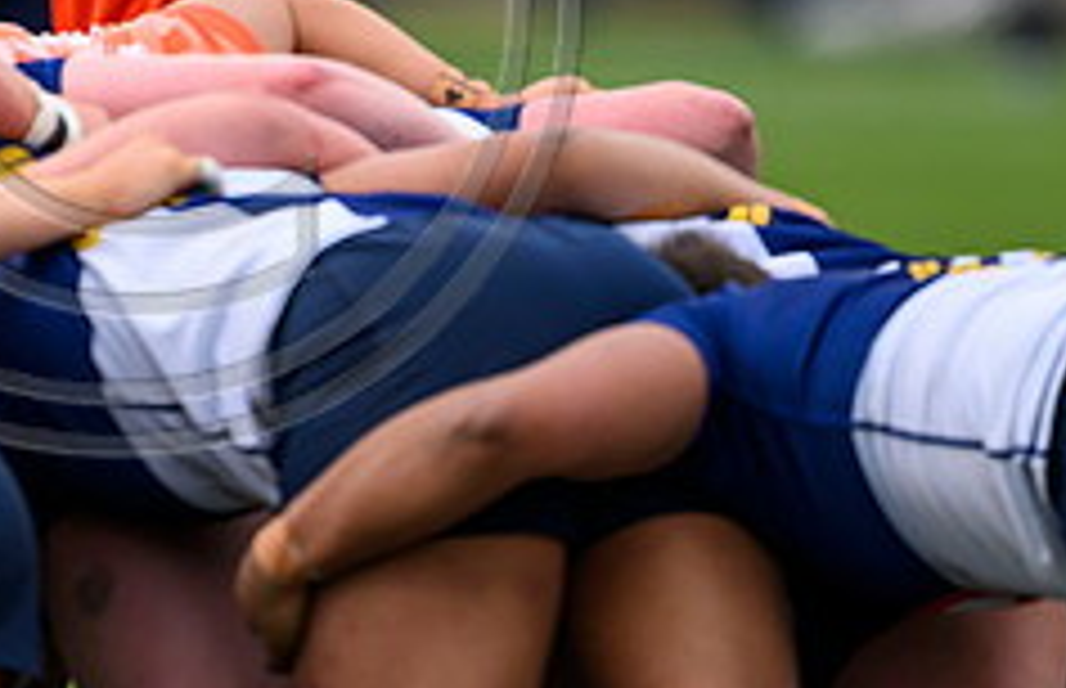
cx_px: 237
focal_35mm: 1512
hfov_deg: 1.4
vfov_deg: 0.9
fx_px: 44337
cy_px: 95
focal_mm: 560
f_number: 4
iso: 640
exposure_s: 1/1600
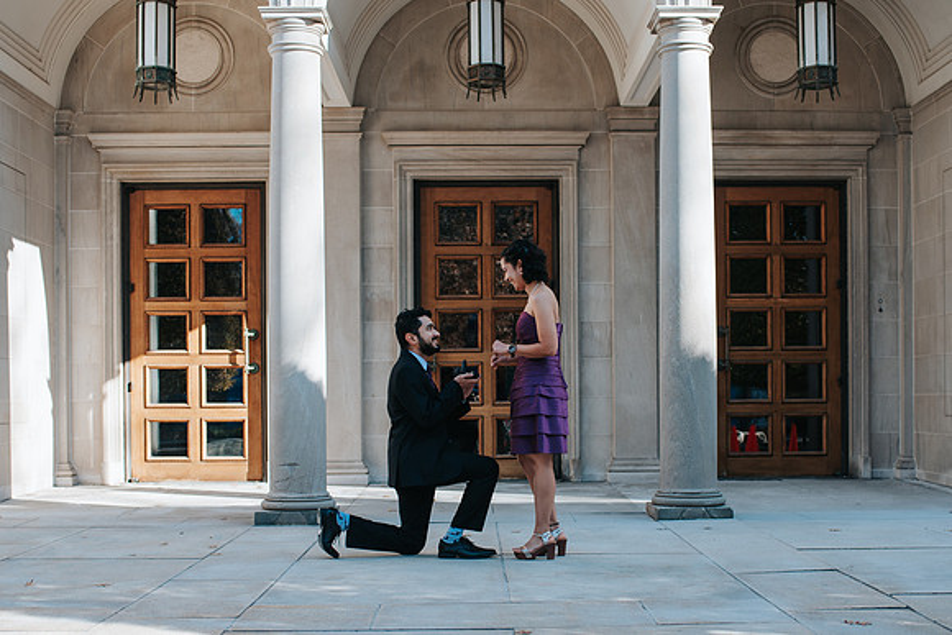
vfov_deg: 29.0
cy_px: 410
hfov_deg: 42.6
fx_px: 1220
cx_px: 495
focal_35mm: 46
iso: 100
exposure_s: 1/320
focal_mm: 35
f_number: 2.8
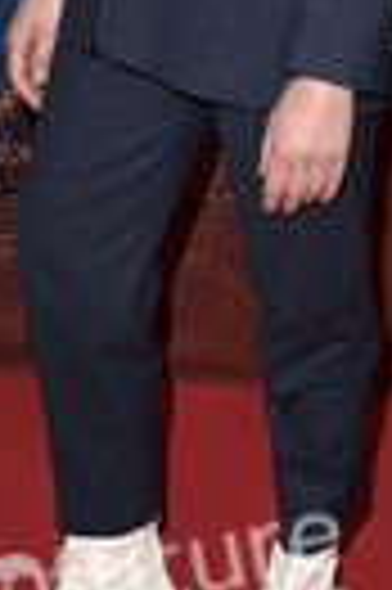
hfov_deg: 10.7
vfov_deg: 15.6
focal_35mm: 128
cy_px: -54
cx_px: 257
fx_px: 2096
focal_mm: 42
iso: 400
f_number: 5.6
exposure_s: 1/250
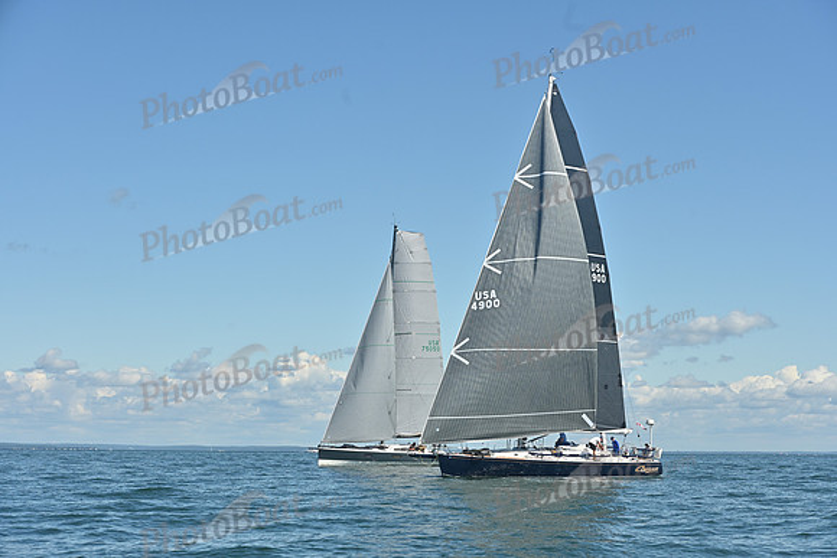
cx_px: 418
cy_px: 279
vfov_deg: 19.5
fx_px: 1628
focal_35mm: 70
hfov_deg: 28.8
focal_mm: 70
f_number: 8
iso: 250
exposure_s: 1/1600
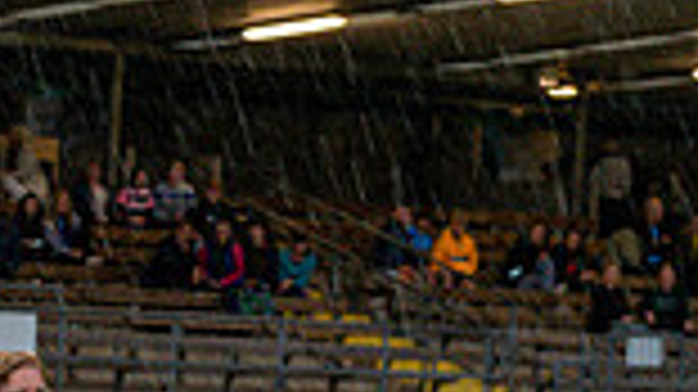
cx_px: -495
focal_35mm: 282
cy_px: 679
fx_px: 5217
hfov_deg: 7.5
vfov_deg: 4.3
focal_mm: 62
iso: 1600
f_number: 4.5
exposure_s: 1/200
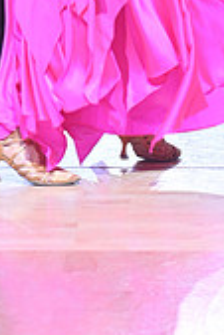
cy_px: -174
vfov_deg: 7.5
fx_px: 2496
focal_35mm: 268
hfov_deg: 5.1
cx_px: 84
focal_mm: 78
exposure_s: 1/250
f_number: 4
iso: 2000
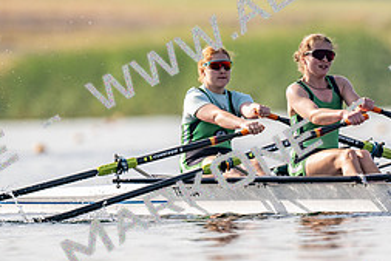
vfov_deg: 1.0
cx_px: 277
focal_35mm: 1378
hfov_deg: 1.5
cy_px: 114
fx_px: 14975
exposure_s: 1/2500
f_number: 5
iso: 200
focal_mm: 600
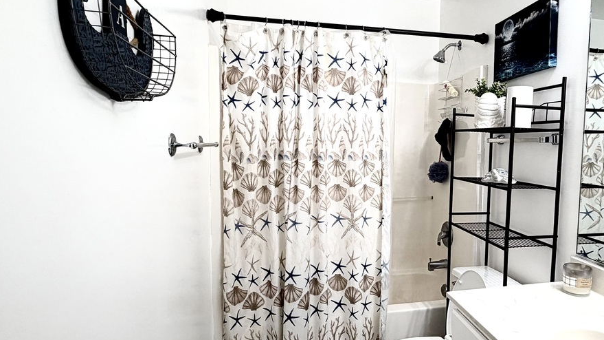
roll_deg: -0.6
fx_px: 400
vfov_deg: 45.9
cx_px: 389
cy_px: 176
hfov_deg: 72.4
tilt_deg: -3.4
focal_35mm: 25
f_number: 2.2
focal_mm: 2.22
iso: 100
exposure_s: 1/120
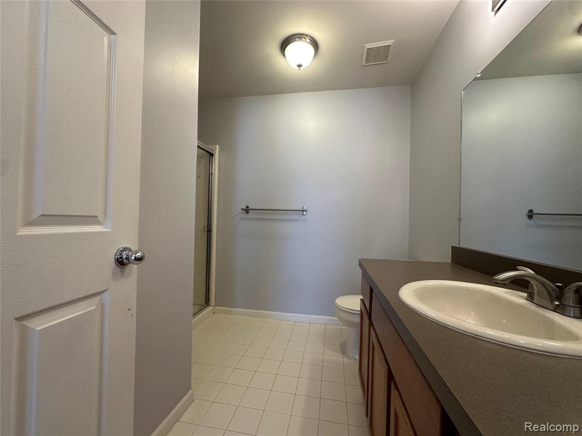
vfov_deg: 85.7
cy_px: 218
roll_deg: -1.7
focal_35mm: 14
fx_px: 235
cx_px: 291
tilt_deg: +0.6
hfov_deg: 102.1
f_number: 2.2
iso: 250
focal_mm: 2.22
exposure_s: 1/120
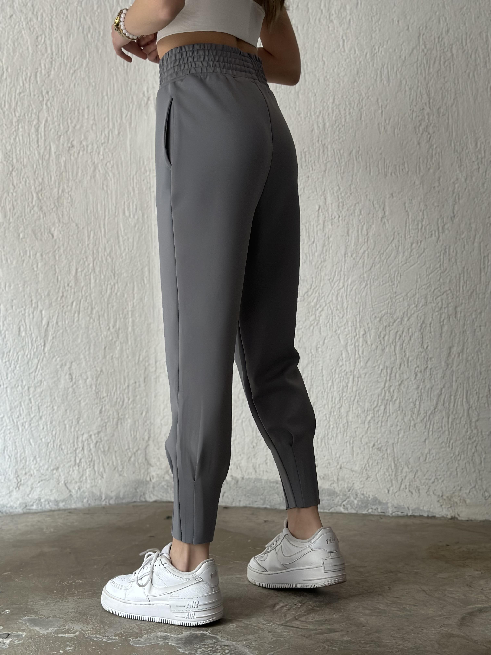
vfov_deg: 39.7
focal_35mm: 48
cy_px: 328
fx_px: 908
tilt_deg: -2.0
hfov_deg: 30.3
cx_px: 246
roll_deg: +0.1
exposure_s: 1/60
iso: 320
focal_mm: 6.86
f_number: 1.78
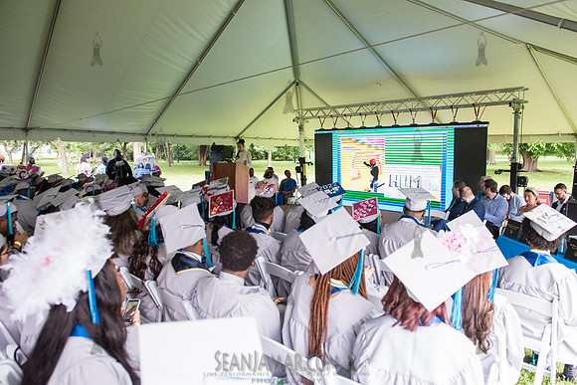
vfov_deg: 50.6
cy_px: 192
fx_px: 407
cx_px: 294
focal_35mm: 25
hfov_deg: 70.6
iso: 2500
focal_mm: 24
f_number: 4
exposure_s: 1/1000
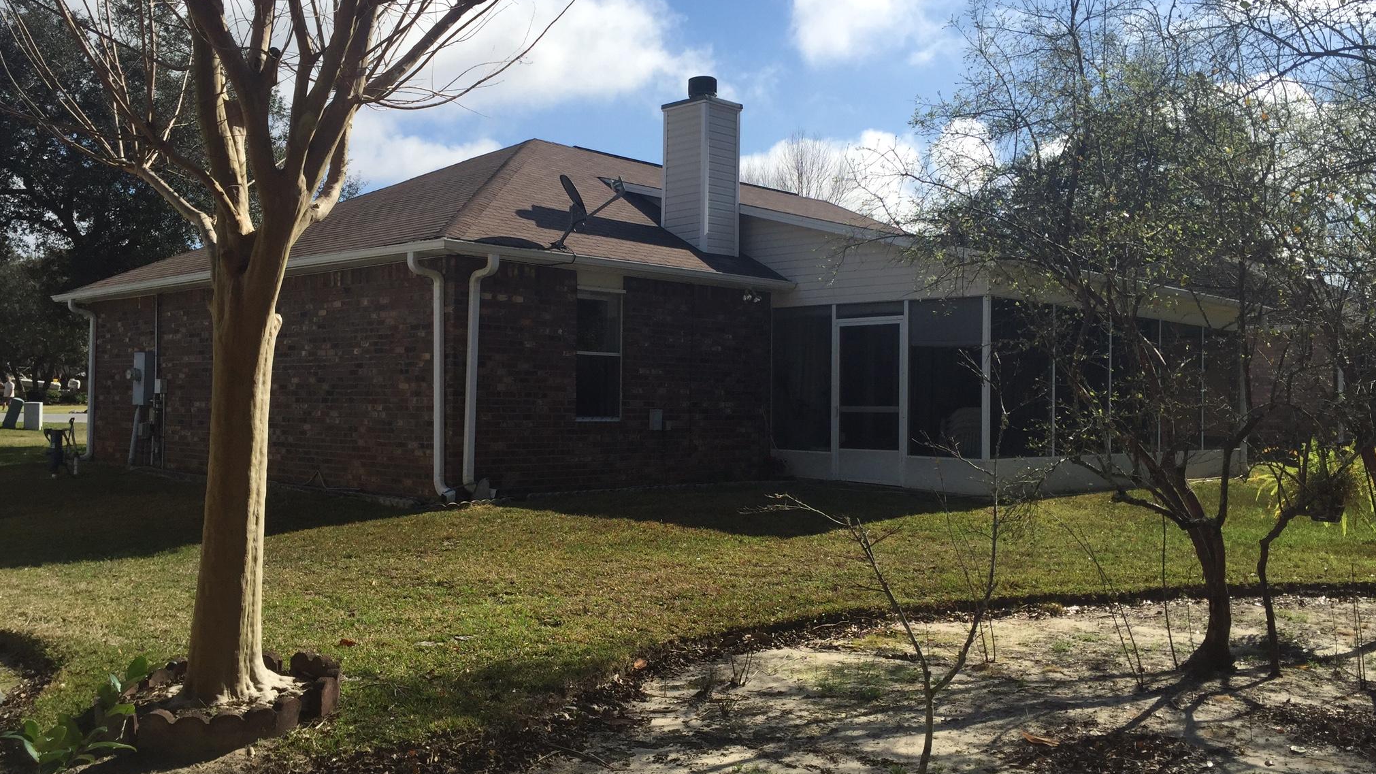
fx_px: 1167
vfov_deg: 36.7
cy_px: 398
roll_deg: -1.7
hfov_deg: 61.0
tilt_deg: +1.1
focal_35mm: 32
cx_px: 685
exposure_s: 1/2475
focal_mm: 4.15
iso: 32
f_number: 2.2
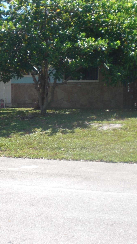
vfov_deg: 37.2
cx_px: 38
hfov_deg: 21.3
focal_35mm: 56
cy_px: 124
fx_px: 362
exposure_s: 1/400
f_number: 3.1
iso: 64
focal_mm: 6.3
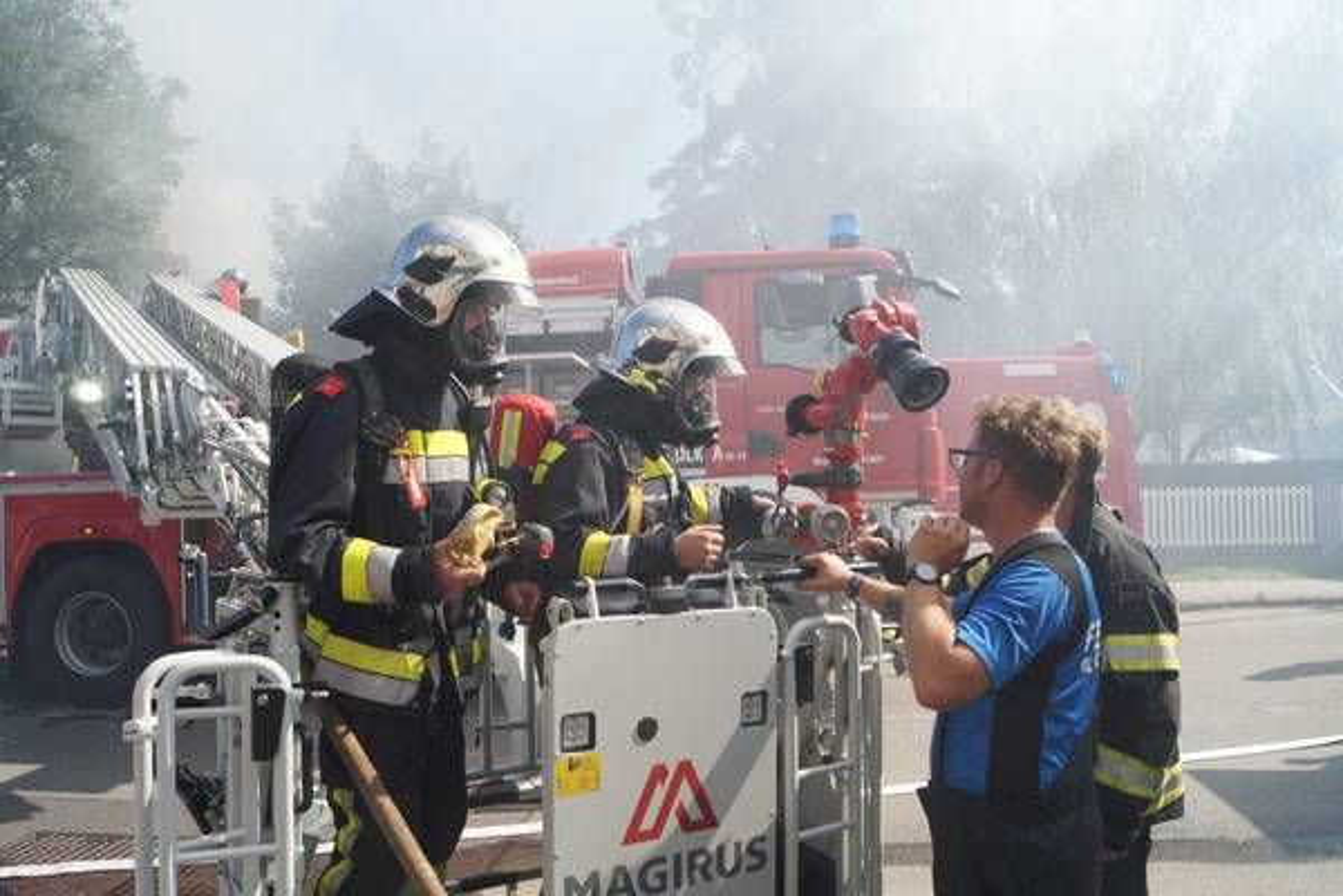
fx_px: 1455
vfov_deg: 34.2
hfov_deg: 49.6
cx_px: 672
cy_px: 448
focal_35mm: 39
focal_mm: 26
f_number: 8
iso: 100
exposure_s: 1/250
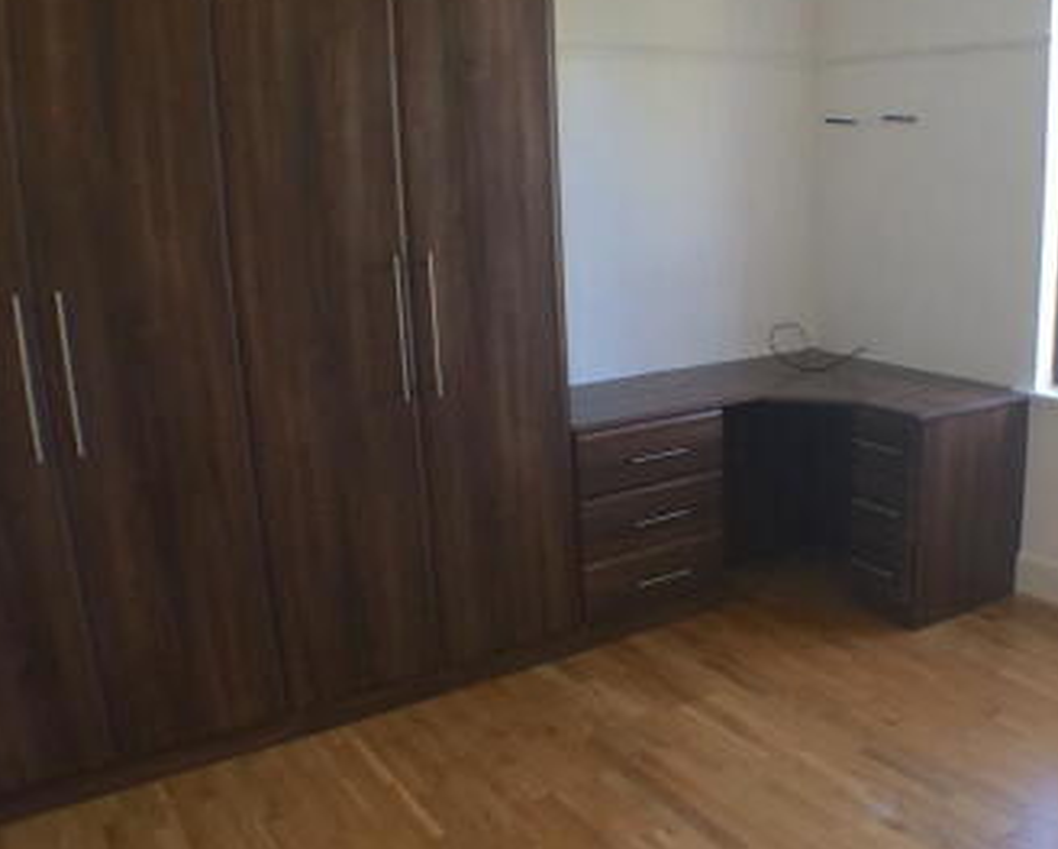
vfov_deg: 29.2
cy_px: 476
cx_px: 708
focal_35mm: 52
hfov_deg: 35.6
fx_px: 1630
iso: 80
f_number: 2.2
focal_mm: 4.12
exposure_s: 1/30
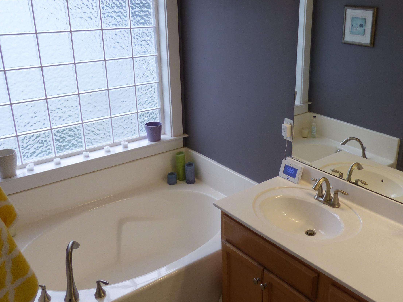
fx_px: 396
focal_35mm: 34
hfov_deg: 53.3
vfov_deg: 41.7
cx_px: 253
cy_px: 137
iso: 100
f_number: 2.8
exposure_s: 1/60
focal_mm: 4.5
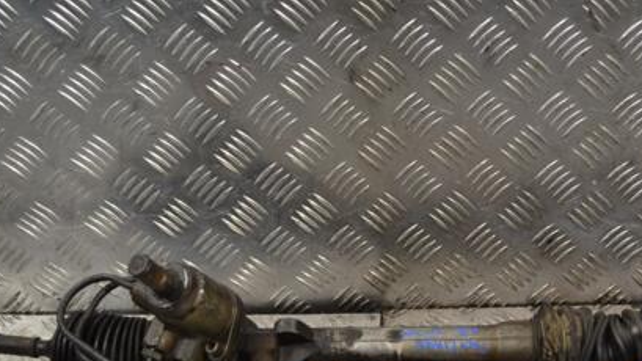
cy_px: 311
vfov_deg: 17.8
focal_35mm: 67
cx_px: 400
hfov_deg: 31.4
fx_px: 1137
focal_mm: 29
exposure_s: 1/100
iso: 400
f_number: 5
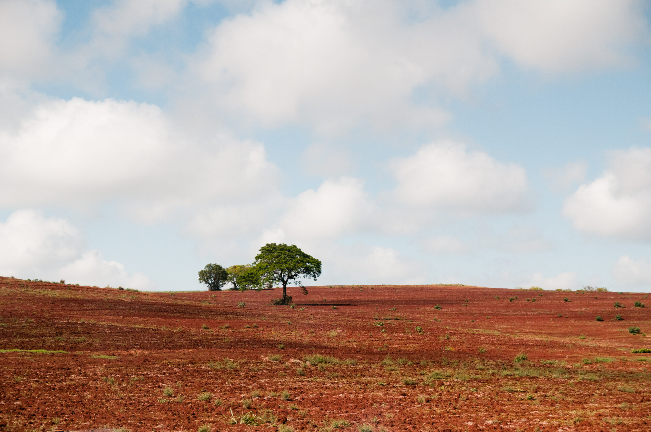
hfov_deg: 27.0
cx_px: 326
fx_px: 1355
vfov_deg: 18.1
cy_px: 216
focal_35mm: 75
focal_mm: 50
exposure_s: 1/1250
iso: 400
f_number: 4
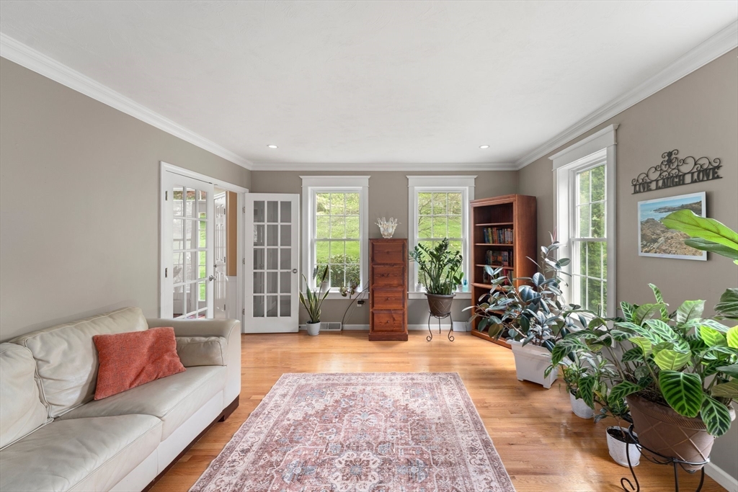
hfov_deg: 104.2
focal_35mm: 14
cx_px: 369
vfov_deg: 81.2
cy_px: 246
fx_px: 287
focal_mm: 14
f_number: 7.1
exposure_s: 1/1.67
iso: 250
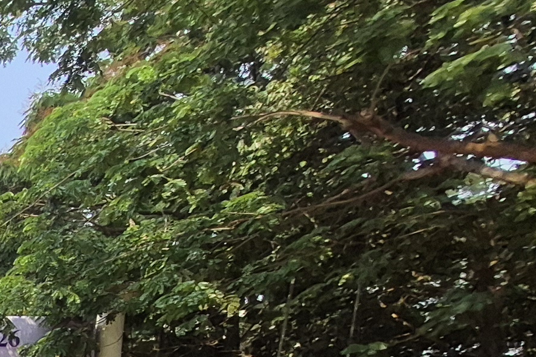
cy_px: 596
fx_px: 908
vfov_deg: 18.5
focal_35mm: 61
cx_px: -604
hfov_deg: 17.8
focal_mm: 1.74
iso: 50
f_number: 2.2
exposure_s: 1/1048
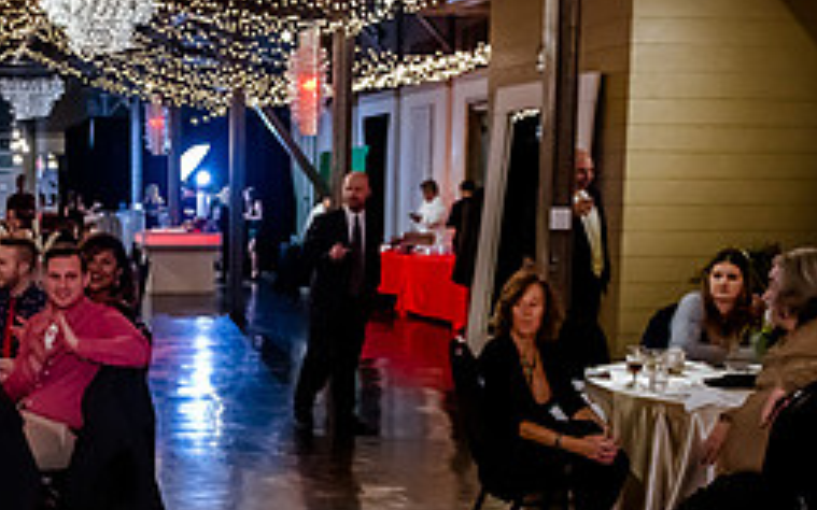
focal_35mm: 57
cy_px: 392
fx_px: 1269
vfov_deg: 22.5
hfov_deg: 33.5
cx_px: 59
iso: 5000
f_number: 2.8
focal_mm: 24
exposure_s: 1/200
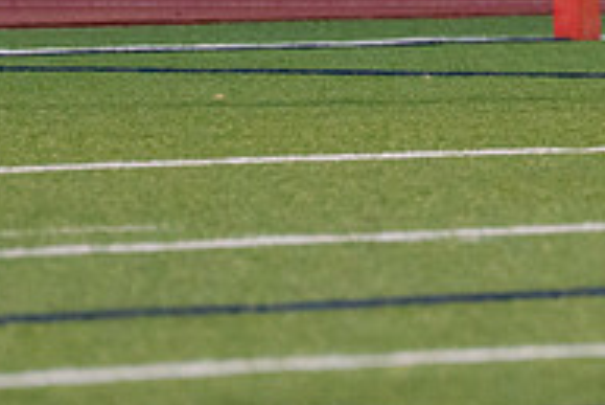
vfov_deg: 1.0
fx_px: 22435
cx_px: 917
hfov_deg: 1.5
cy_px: -265
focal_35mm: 1334
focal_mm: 200
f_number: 2.8
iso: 800
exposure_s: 1/1000
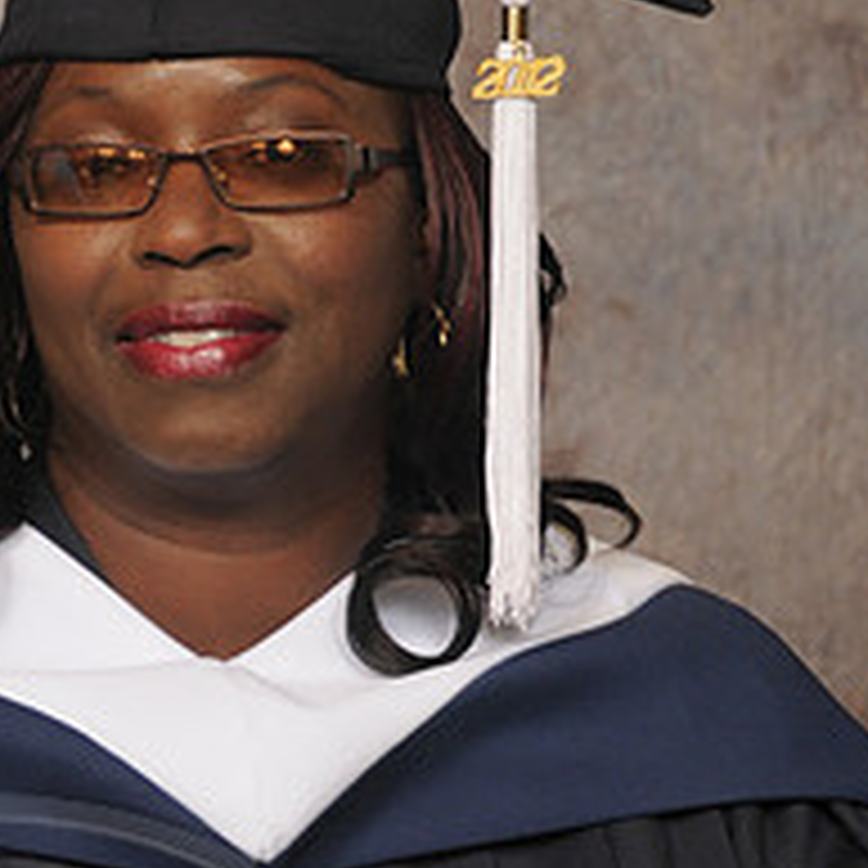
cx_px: 218
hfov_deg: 5.7
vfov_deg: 5.7
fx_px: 8681
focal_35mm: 306
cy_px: 607
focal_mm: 80
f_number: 5.6
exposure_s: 1/60
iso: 250
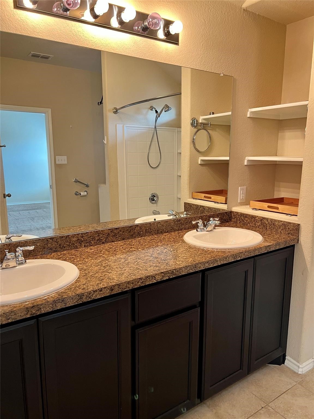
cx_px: 157
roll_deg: +0.6
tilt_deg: -10.1
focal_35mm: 26
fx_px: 314
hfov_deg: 53.1
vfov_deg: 67.3
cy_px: 210
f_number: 1.5
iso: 160
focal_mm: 5.7
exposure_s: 1/60
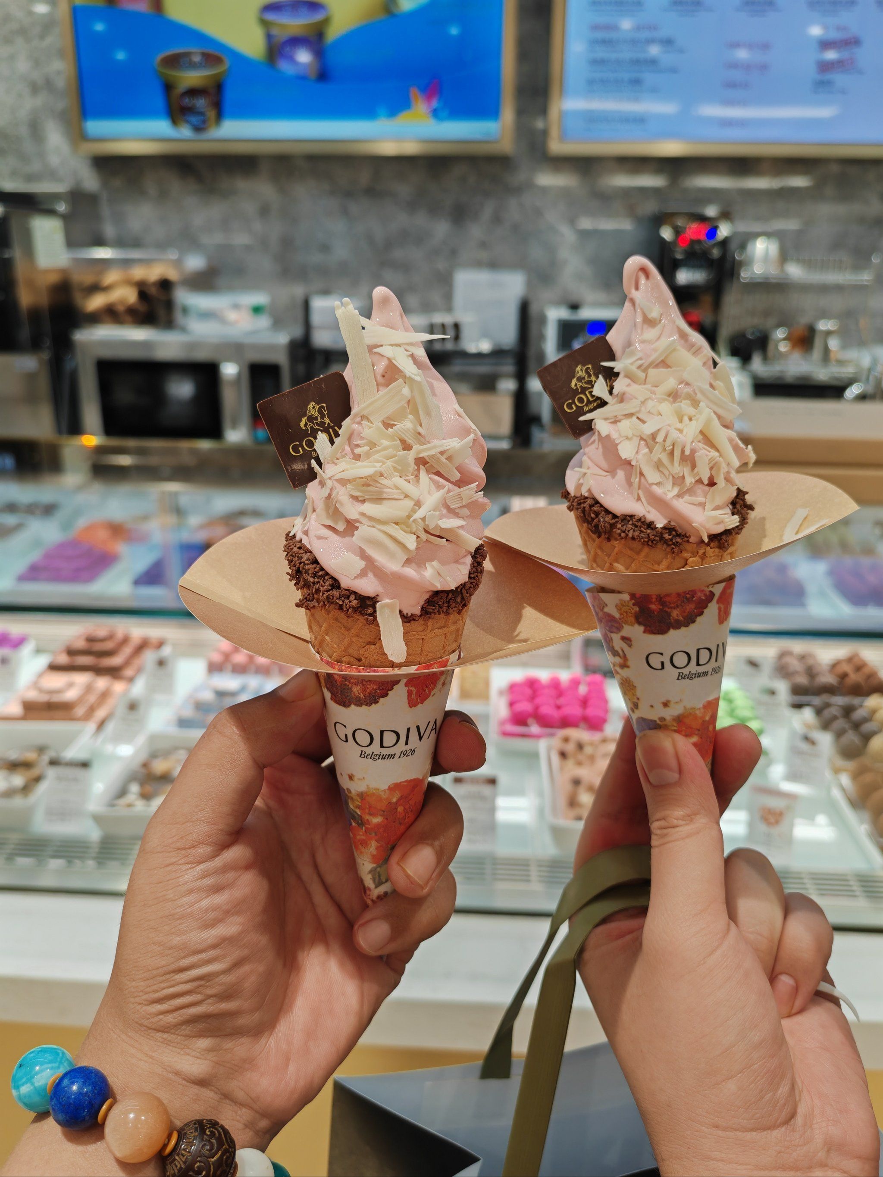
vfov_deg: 65.3
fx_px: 918
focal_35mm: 27
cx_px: 442
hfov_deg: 51.4
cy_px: 588
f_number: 1.9
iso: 160
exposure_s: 1/100
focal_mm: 6.12
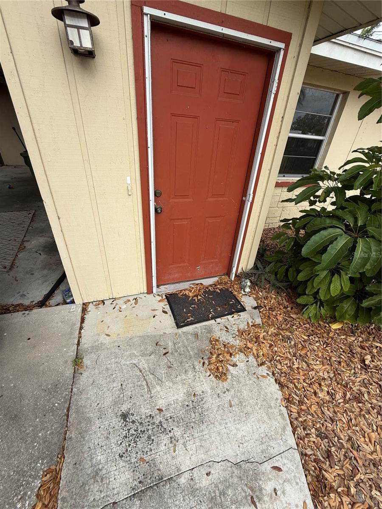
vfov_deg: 102.1
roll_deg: -5.2
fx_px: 206
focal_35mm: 14
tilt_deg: -29.1
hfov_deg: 85.7
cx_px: 191
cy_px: 254
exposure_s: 1/564
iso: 50
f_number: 2.2
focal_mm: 2.22
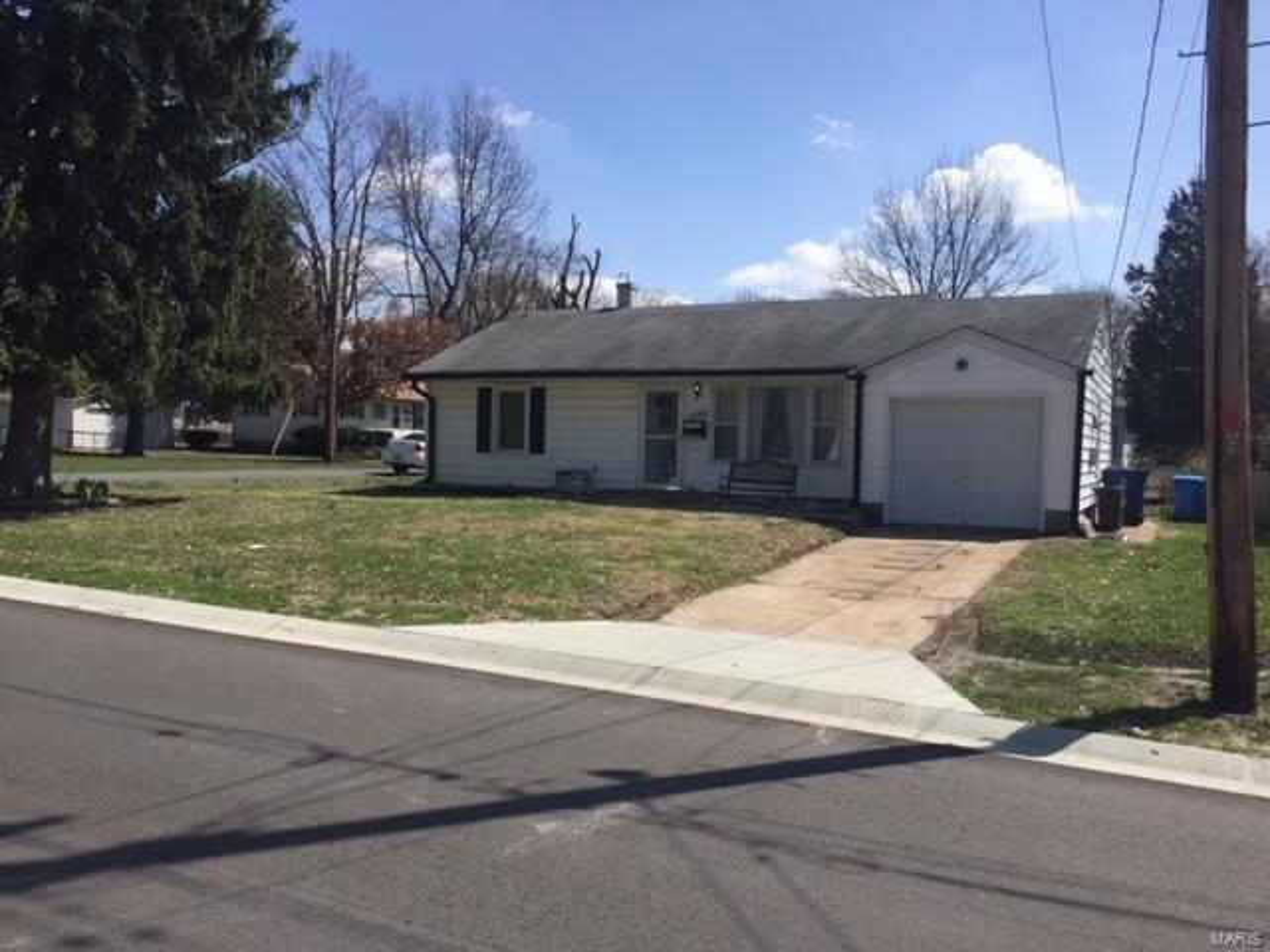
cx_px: 635
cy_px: 476
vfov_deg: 48.2
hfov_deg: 61.7
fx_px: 1064
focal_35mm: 29
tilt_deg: -0.4
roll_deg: -0.5
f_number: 2.2
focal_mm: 4.15
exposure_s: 1/2825
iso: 32
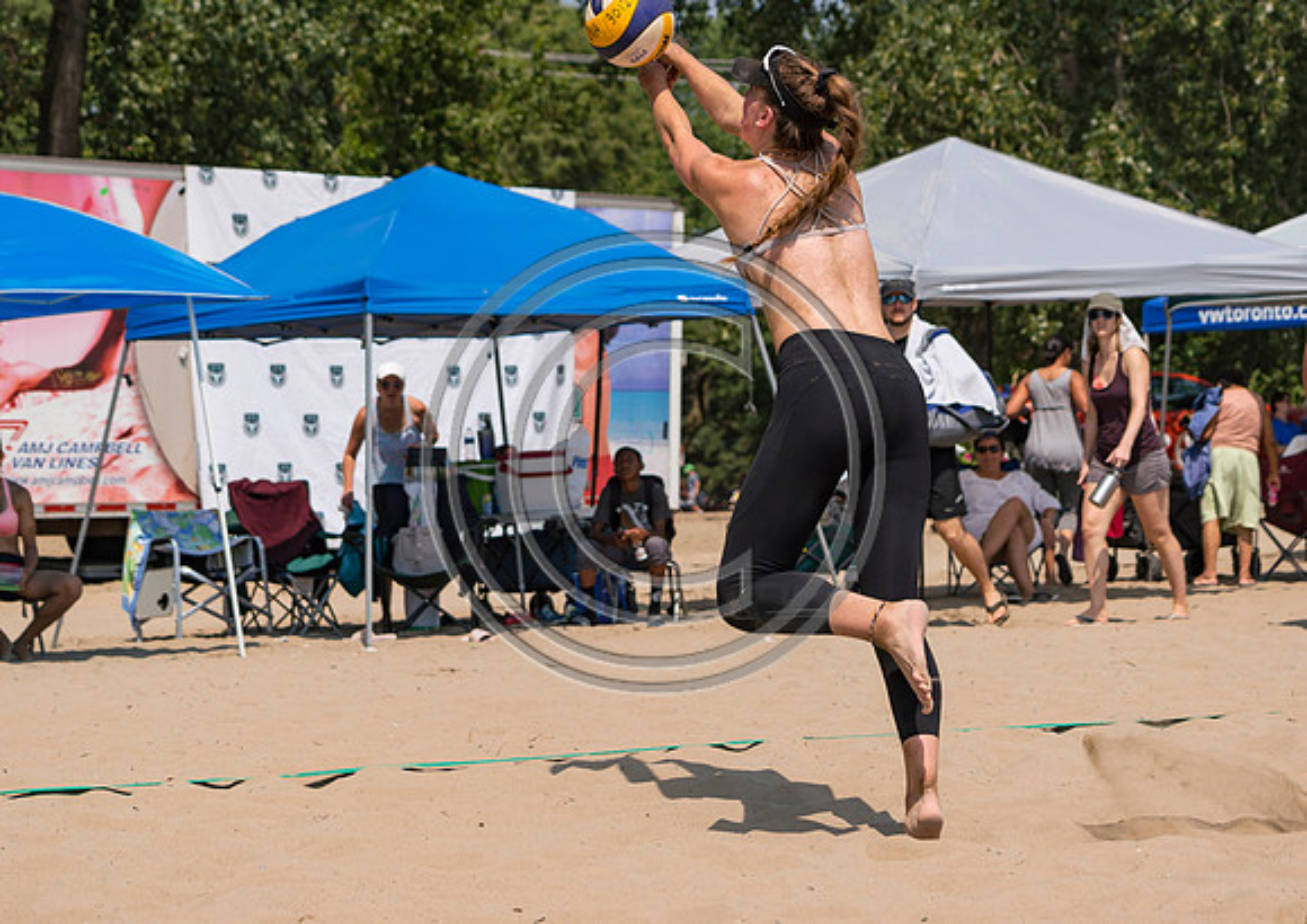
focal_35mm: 101
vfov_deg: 14.1
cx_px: 697
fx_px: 3725
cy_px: 504
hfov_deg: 19.9
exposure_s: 1/2500
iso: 200
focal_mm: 59
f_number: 4
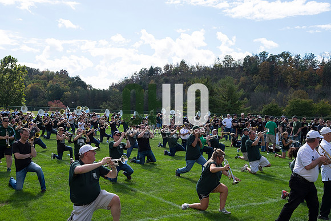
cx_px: 166
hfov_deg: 47.4
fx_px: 377
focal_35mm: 41
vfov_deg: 32.6
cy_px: 110
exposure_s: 1/400
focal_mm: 27
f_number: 6.4
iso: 200
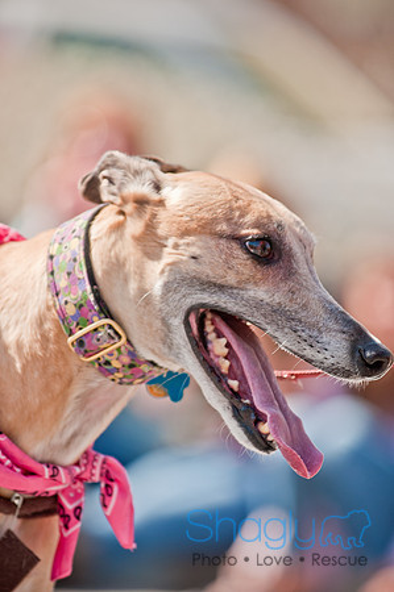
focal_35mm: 300
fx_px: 4936
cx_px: 197
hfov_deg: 4.6
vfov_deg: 6.9
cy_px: 296
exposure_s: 1/1000
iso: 200
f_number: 4
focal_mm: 200
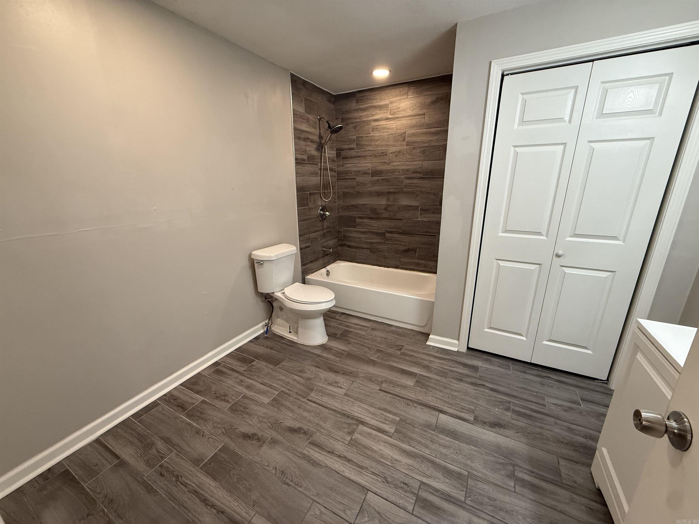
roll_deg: +0.7
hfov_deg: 102.1
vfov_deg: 85.7
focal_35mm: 14
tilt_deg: -16.0
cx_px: 350
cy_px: 262
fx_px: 283
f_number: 2.2
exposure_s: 1/120
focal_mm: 2.22
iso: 250
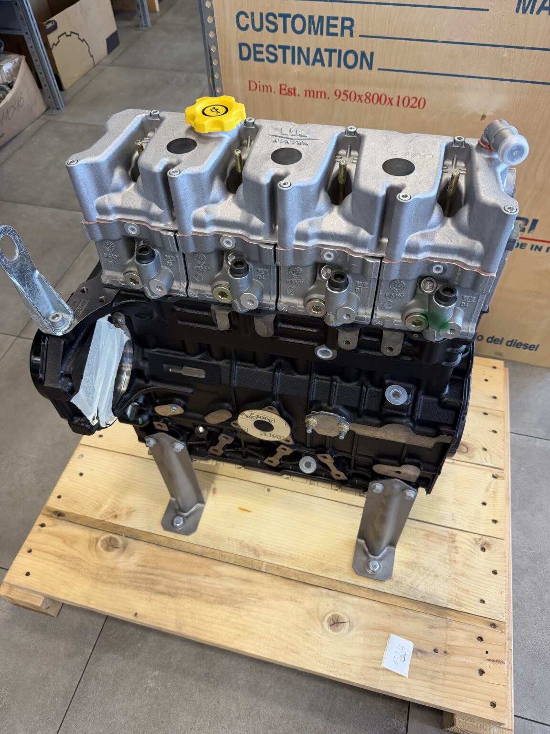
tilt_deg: -51.6
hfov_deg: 56.8
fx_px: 508
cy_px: 367
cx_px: 275
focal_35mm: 24
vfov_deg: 71.6
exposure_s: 1/113
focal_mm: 6.76
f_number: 1.78
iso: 200
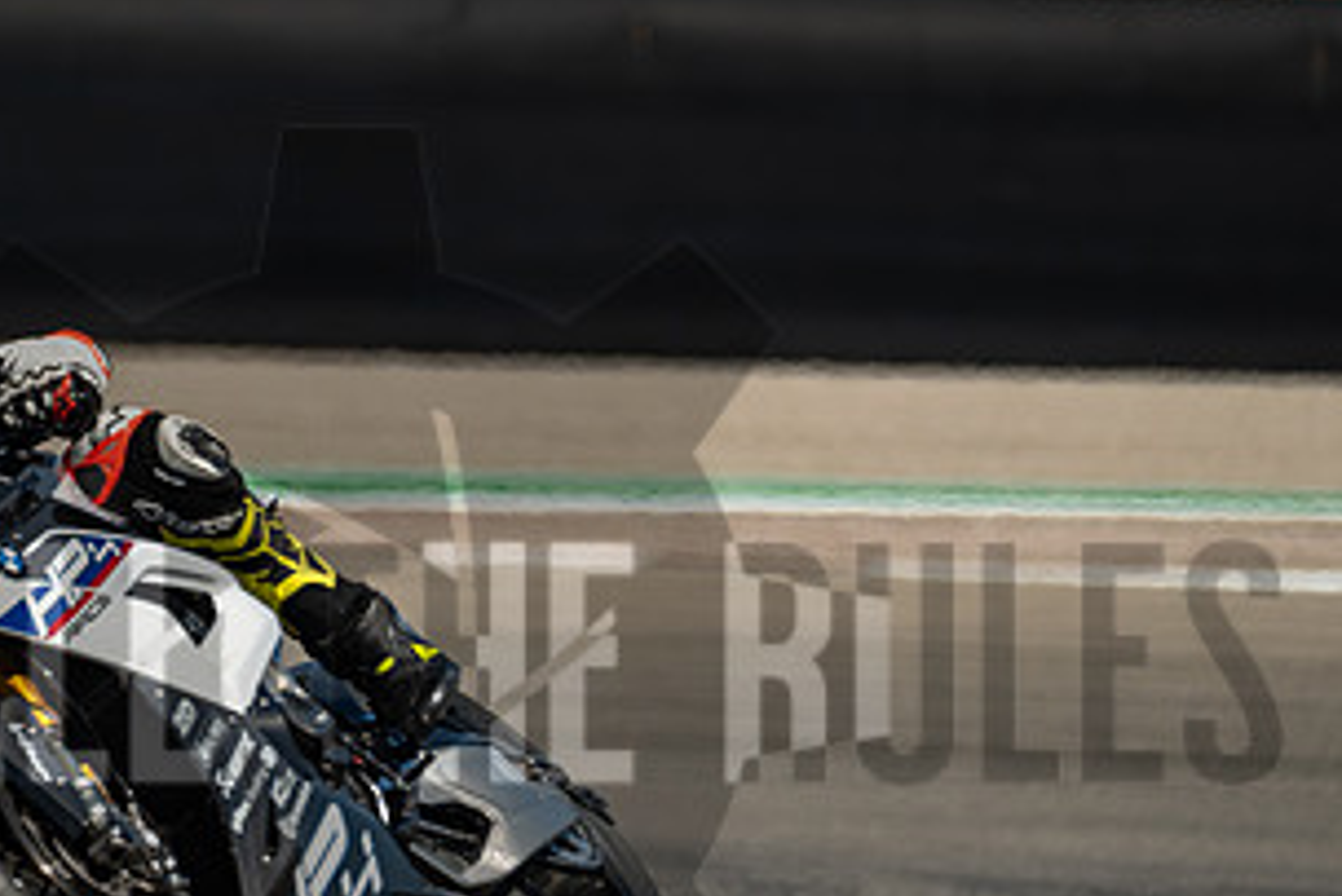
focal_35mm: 1144
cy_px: 669
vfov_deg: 1.2
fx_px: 42664
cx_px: 349
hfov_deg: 1.8
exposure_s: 1/1250
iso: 400
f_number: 5.6
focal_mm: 400
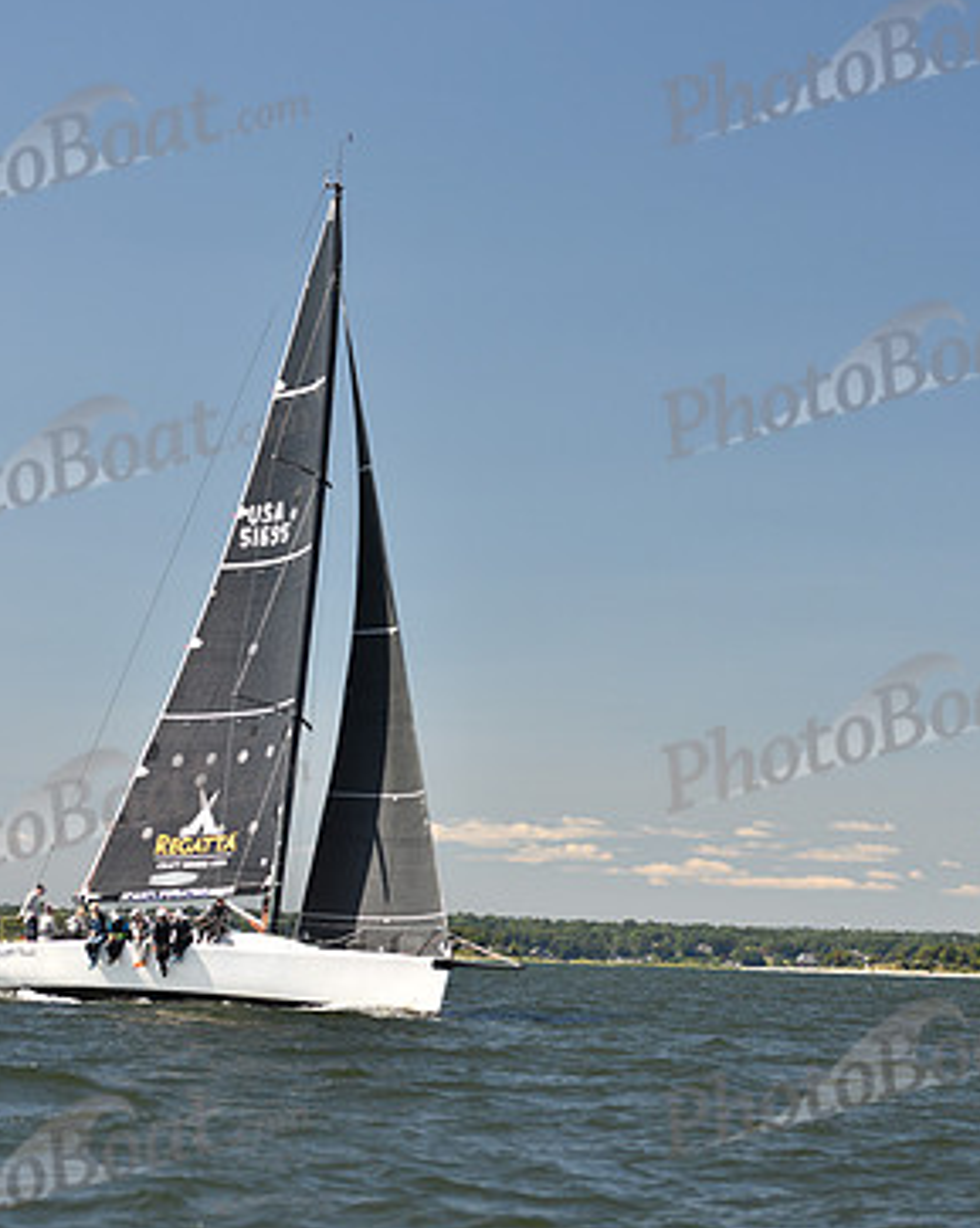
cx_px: 488
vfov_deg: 15.0
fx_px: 4647
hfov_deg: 12.0
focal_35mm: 128
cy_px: 595
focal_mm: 85
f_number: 3.5
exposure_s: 1/800
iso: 250
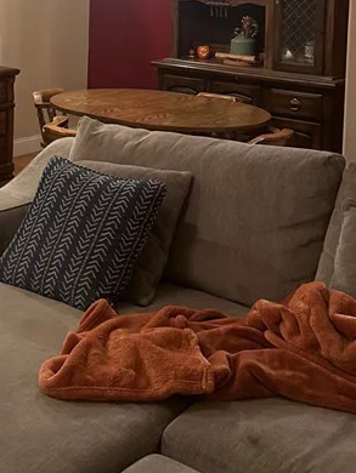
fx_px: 863
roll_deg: -1.2
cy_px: 8
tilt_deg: -2.8
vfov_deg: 28.9
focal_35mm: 63
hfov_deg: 22.7
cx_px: 34
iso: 320
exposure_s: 1/60
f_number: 1.78
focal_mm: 6.76
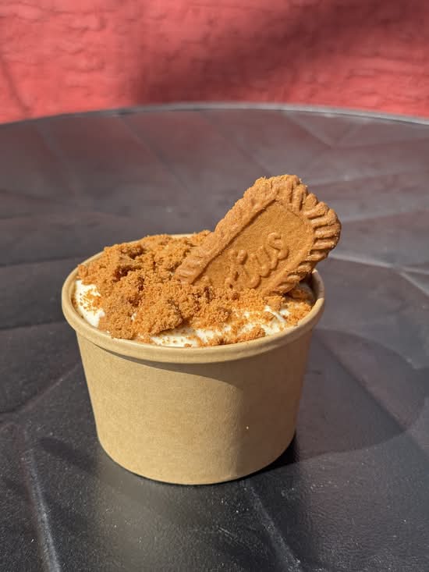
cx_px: 214
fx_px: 793
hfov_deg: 30.3
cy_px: 286
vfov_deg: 39.7
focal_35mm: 48
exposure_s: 1/5376
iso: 64
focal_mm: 6.76
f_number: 1.78
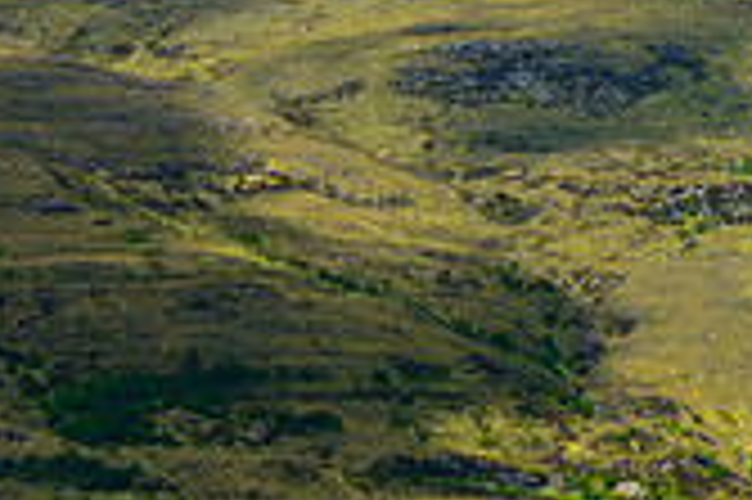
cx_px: 1216
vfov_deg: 2.9
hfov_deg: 4.4
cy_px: -309
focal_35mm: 469
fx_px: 9787
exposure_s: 1/320
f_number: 6.3
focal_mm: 135
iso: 100
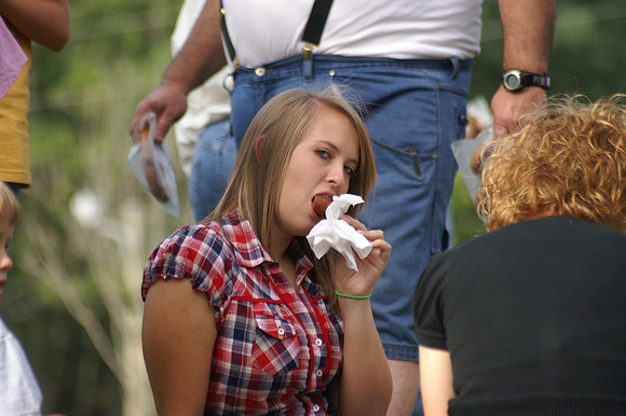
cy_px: 208
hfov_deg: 6.5
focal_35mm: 315
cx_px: 313
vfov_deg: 4.4
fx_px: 5474
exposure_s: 1/500
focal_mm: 210
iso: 250
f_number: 5
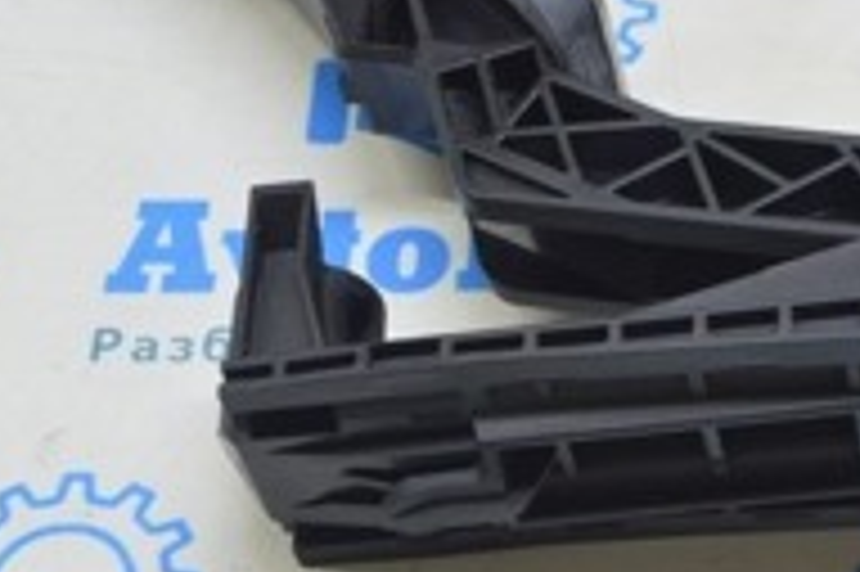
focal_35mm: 131
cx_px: 828
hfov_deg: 15.4
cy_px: 178
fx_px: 3127
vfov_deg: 10.4
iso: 400
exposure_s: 1/20
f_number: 5.6
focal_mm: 26
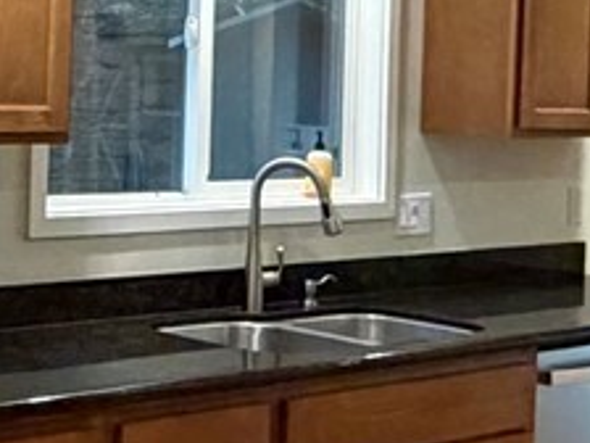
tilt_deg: -0.6
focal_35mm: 100
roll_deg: -1.1
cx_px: 34
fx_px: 1704
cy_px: 74
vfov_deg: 14.7
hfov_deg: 19.2
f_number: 2.2
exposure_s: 1/60
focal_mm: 2.22
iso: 500
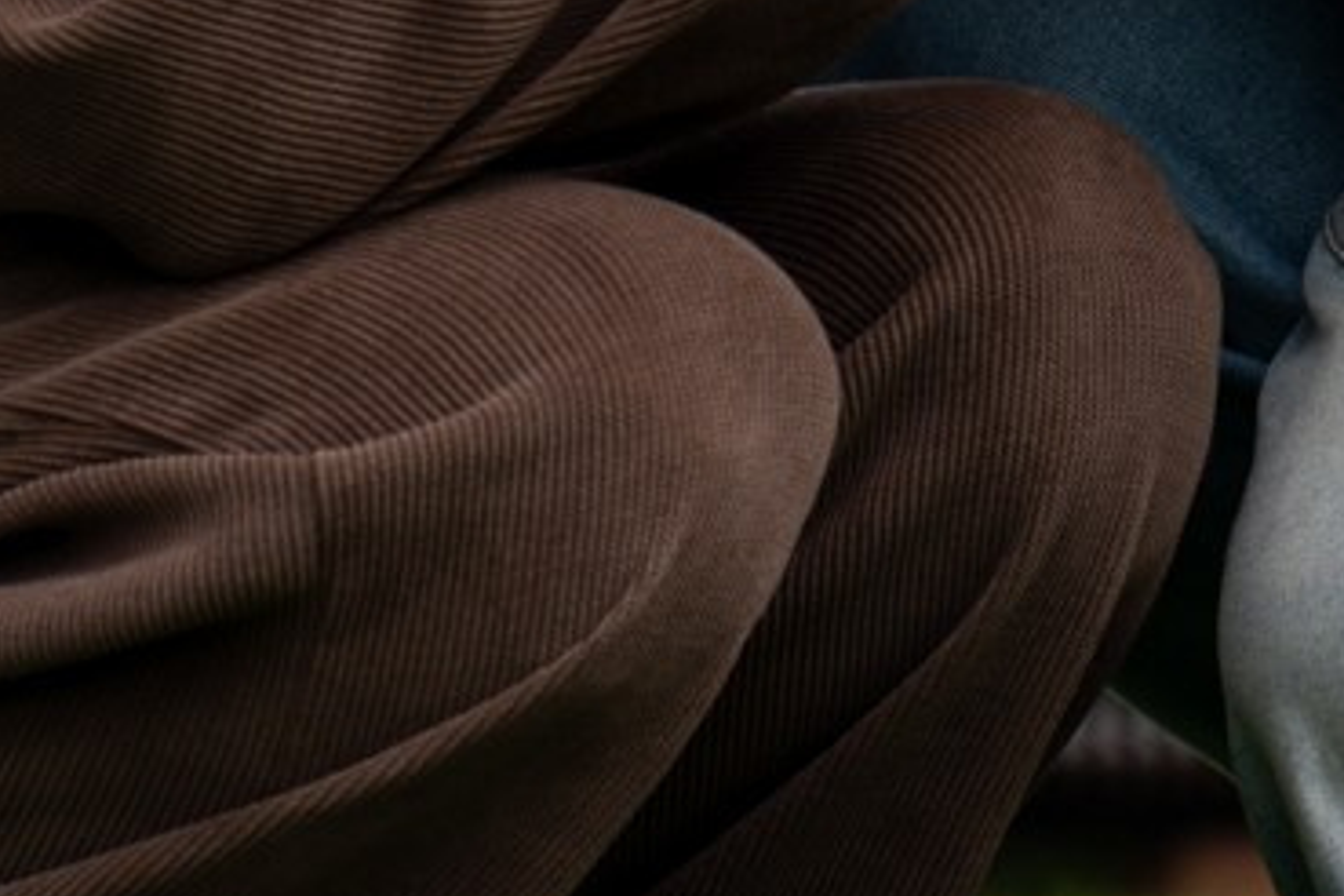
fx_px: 13850
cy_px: -1031
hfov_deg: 5.5
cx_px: 1825
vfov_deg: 3.7
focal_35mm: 371
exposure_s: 1/250
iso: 100
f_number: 3.2
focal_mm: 57
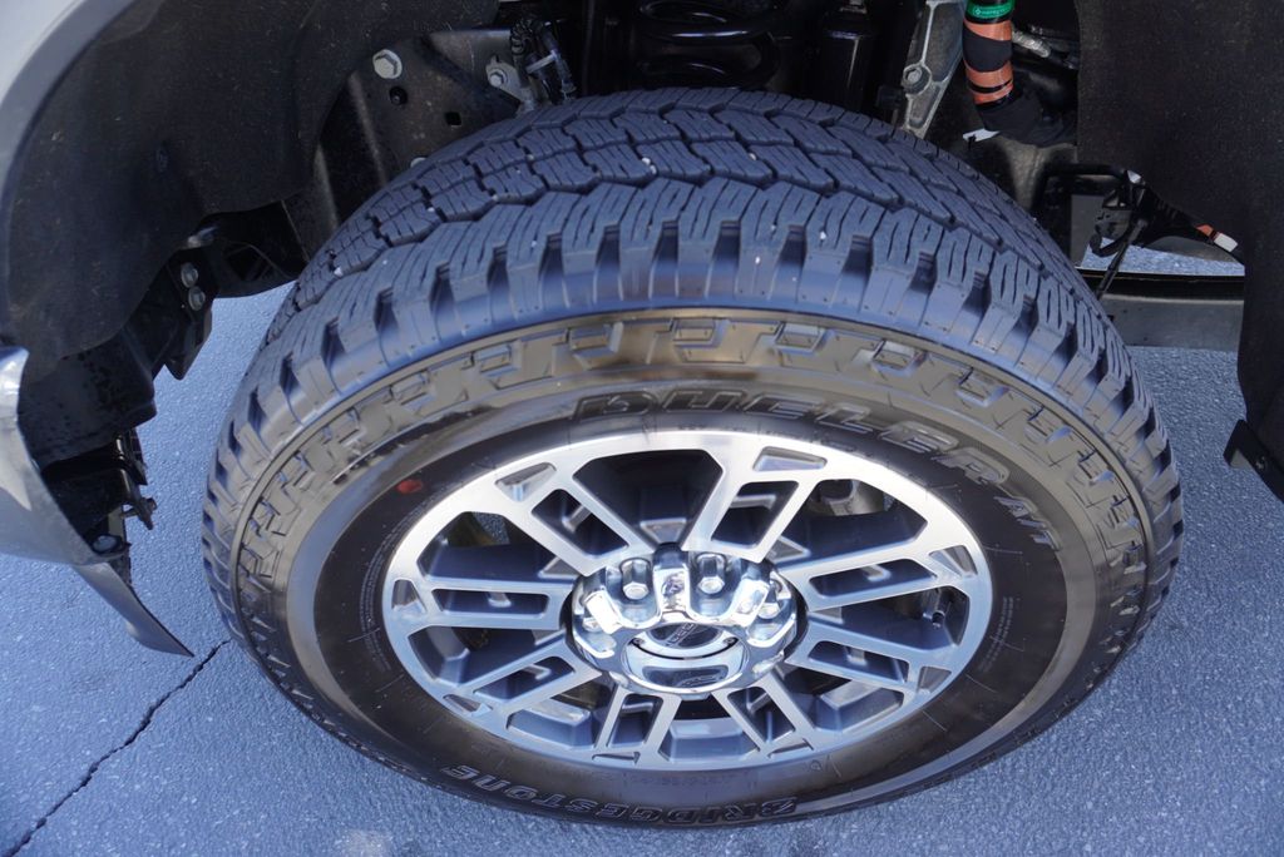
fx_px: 856
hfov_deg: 73.7
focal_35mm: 24
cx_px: 642
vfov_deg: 53.2
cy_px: 428
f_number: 4
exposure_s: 1/60
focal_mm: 16
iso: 125
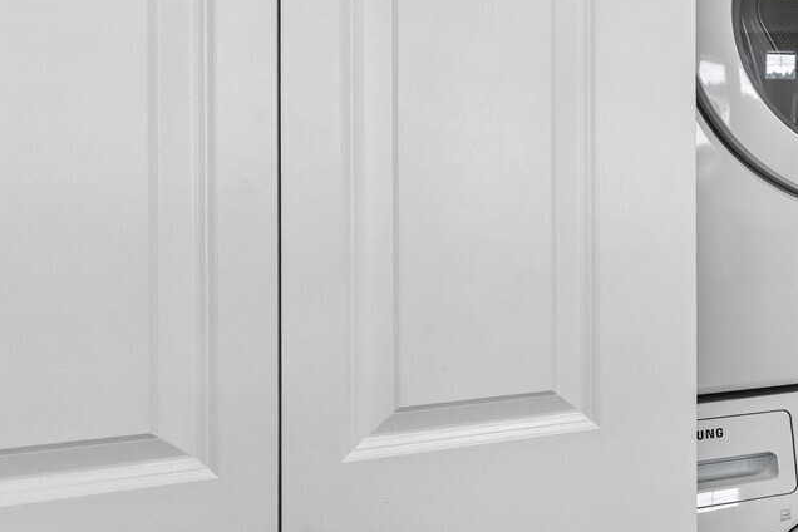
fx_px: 887
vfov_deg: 33.2
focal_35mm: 40
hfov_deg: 35.5
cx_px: 1002
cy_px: 190
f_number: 9
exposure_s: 1/13
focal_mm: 10
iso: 250
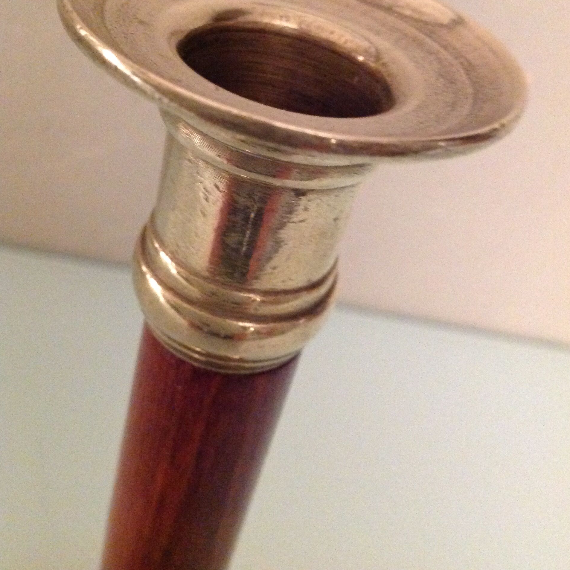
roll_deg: -14.7
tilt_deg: -33.6
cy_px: 205
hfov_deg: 40.0
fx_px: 782
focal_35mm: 42
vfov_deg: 39.7
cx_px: 287
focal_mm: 4.28
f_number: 2.4
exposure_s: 1/17
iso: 640
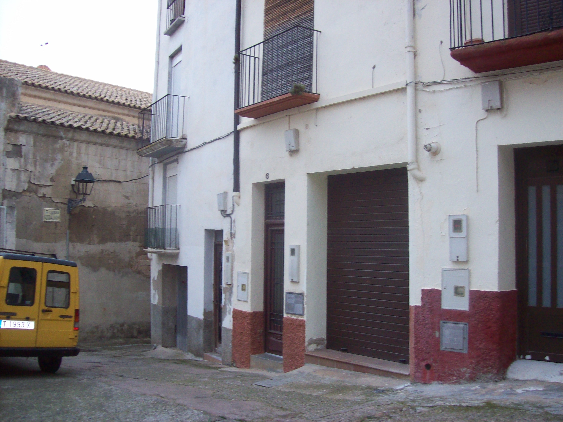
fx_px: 585
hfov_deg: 51.4
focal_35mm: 36
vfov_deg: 39.6
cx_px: 282
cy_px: 211
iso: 200
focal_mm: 6
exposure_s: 1/65.3
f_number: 2.7
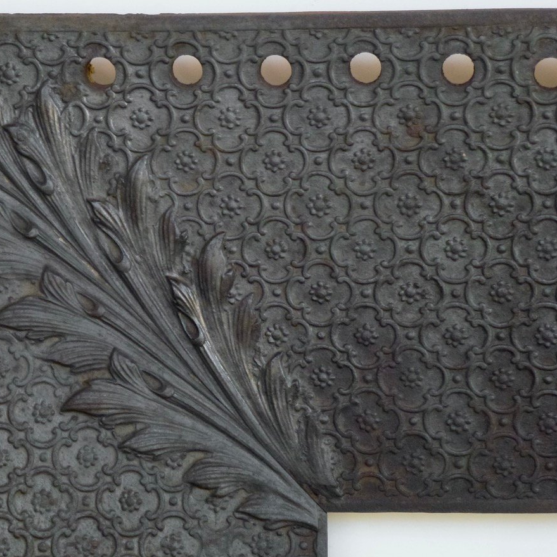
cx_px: 184
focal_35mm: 158
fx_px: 2876
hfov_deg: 11.0
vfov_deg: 11.1
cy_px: 275
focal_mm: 23.4
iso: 400
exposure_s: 1/60
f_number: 5.2
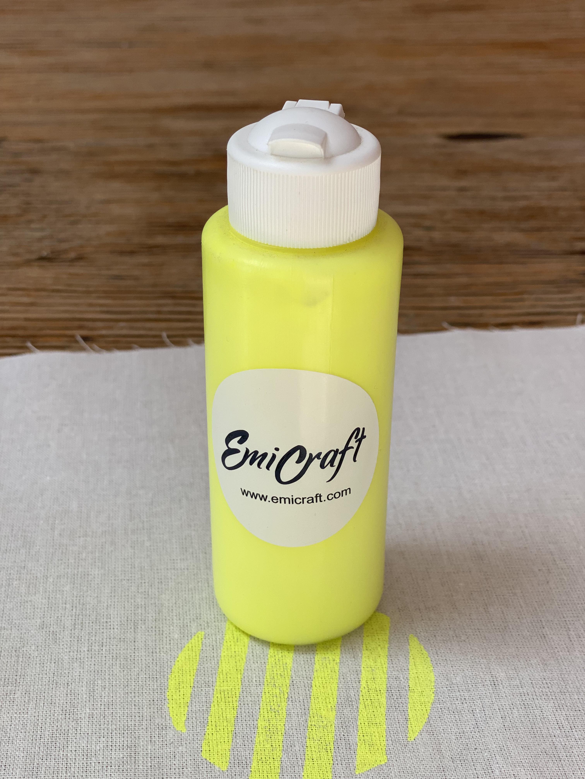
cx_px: 292
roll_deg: -1.1
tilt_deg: -31.2
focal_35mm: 52
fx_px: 1172
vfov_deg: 36.8
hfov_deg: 28.0
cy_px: 390
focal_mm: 6
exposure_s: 1/122
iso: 50
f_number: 2
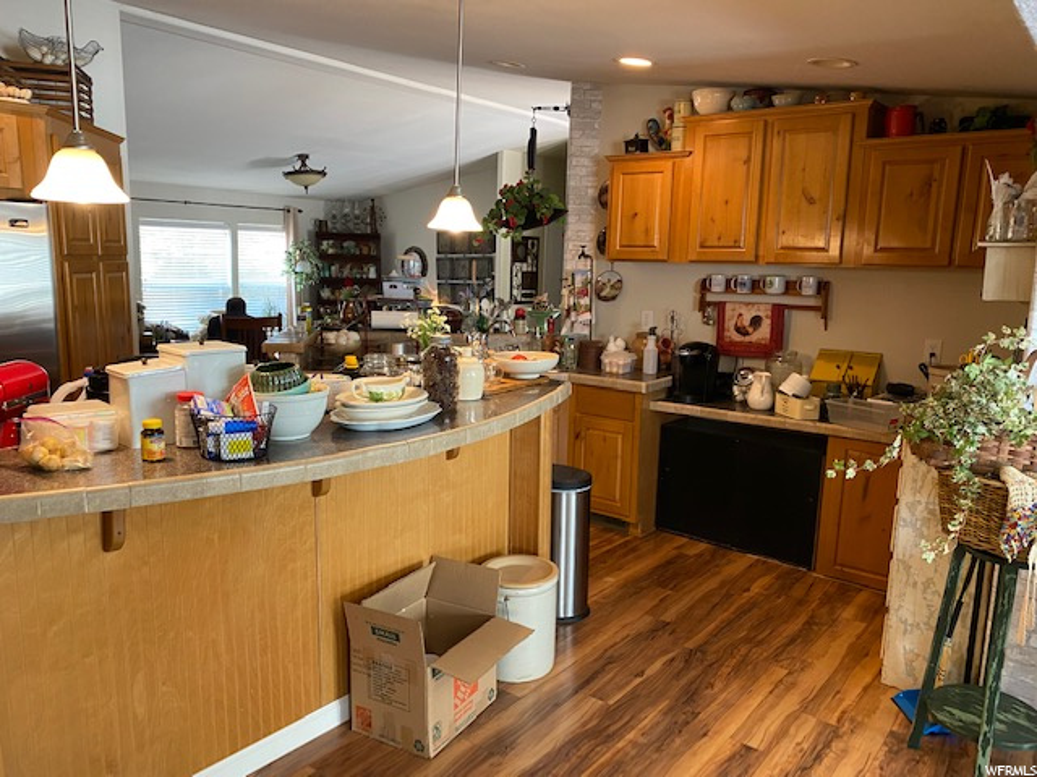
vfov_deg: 53.1
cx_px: 518
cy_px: 388
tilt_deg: -10.5
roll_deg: -1.6
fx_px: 779
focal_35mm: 26
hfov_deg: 67.3
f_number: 1.8
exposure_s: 1/60
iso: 250
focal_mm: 4.25
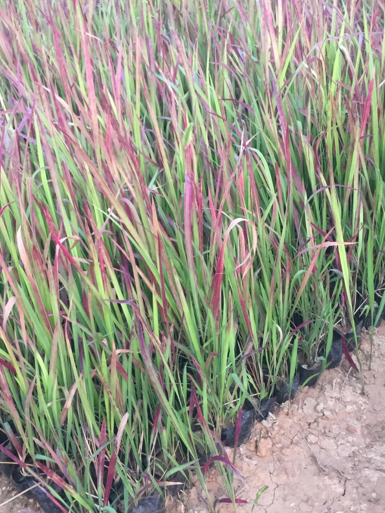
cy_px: 289
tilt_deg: -38.1
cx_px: 185
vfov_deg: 47.7
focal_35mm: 39
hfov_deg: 36.8
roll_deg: +5.1
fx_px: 578
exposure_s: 1/17
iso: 64
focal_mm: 4.15
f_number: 2.2
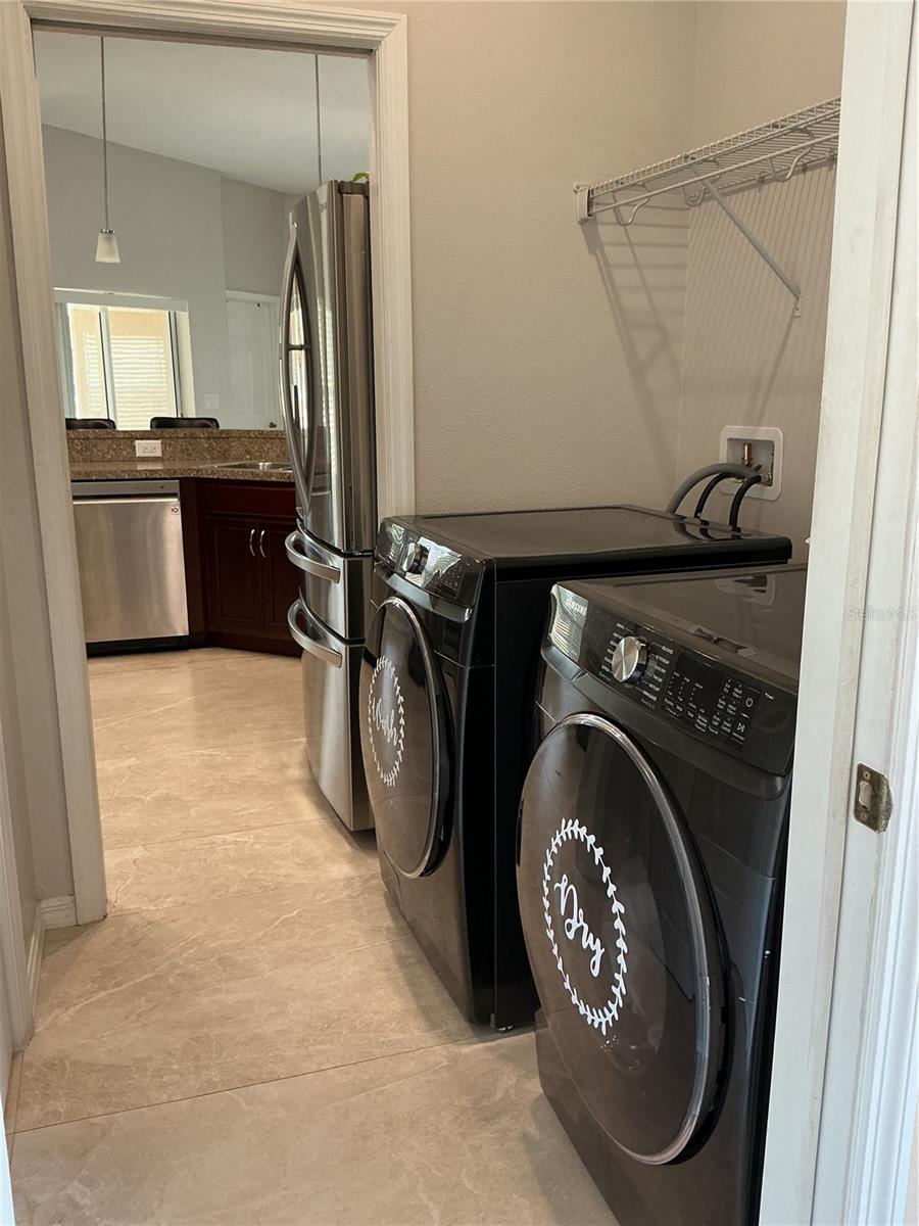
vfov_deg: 61.7
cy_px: 613
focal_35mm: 29
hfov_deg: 48.2
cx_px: 460
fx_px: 1027
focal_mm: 3
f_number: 1.8
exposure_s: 1/60
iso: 125
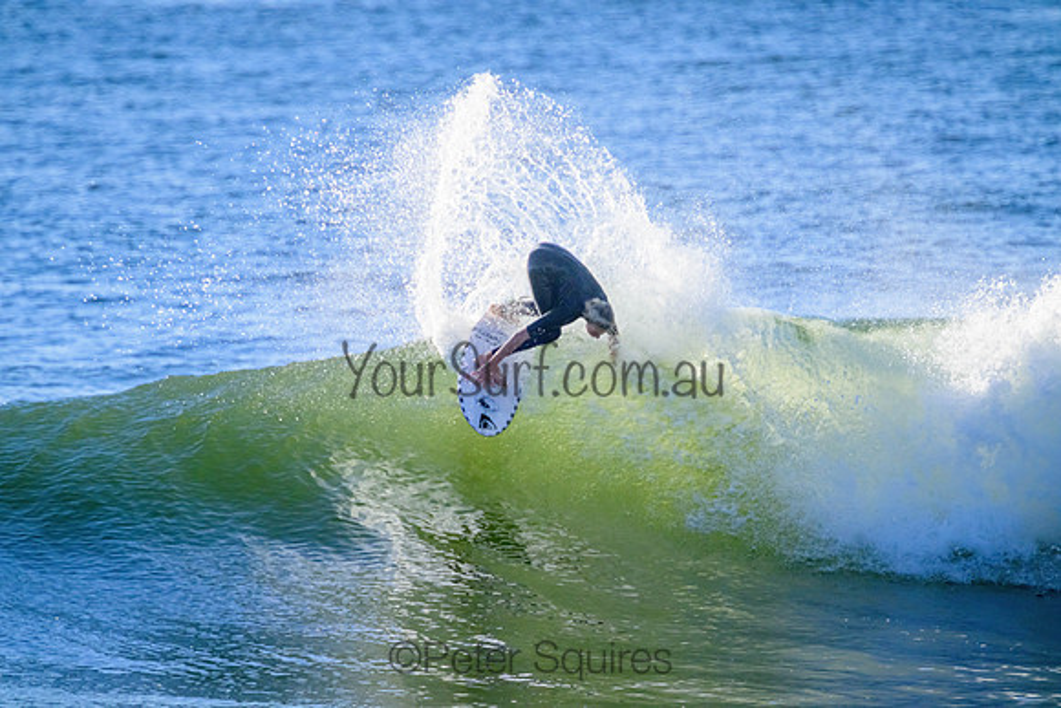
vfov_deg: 1.7
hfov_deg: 2.6
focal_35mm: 800
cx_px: 530
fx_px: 23582
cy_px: 354
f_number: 11
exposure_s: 1/2000
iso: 1600
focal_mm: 800
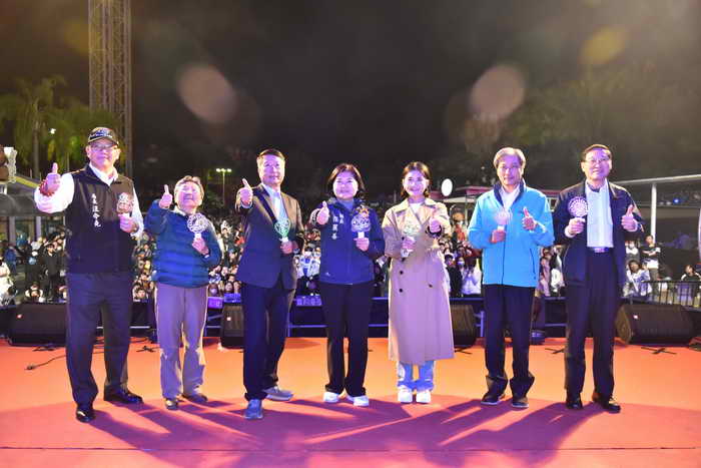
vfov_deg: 43.6
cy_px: 234
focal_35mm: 30
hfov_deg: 61.9
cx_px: 350
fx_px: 584
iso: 2200
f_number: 4
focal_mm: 30
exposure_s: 1/60
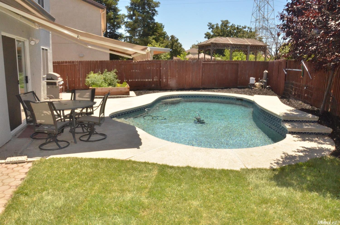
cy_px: 112
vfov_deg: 47.7
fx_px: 254
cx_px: 170
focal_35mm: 27
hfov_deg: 67.5
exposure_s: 1/250
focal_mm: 18
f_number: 22
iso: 2000
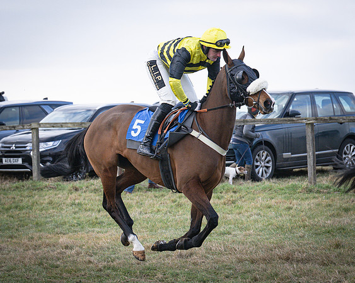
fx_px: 1589
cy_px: 135
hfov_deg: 12.7
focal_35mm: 151
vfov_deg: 10.2
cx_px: 195
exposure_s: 1/1600
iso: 400
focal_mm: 70
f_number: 4
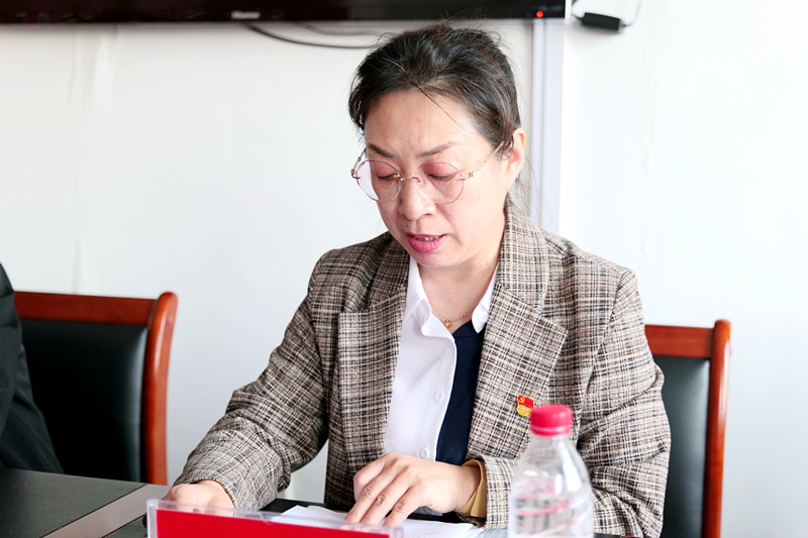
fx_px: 1279
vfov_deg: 23.8
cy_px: 269
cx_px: 404
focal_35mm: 57
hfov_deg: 35.1
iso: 500
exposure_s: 1/60
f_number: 4
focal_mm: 57
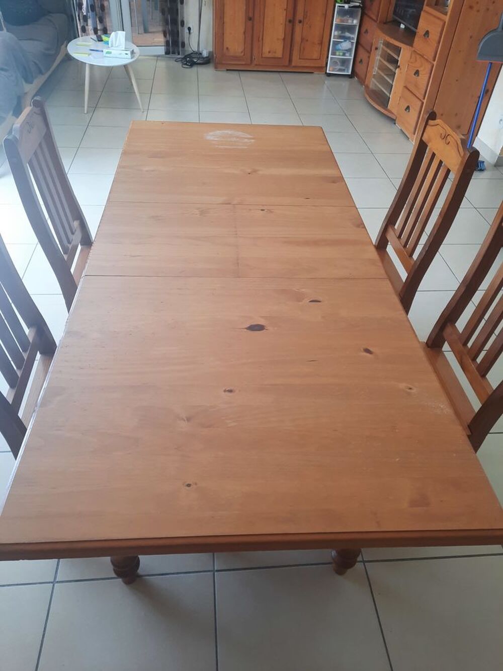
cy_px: 336
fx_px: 484
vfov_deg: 69.4
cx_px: 252
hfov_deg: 54.9
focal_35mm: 25
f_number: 2
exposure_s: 1/60
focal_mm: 4.6
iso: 100
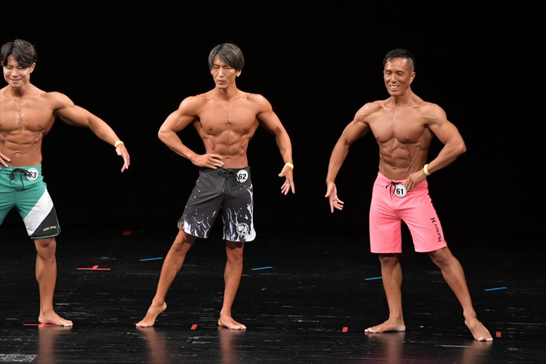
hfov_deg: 7.6
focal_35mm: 270
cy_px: 182
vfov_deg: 5.1
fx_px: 4093
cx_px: 273
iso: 3200
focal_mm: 180
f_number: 5.6
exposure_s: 1/400
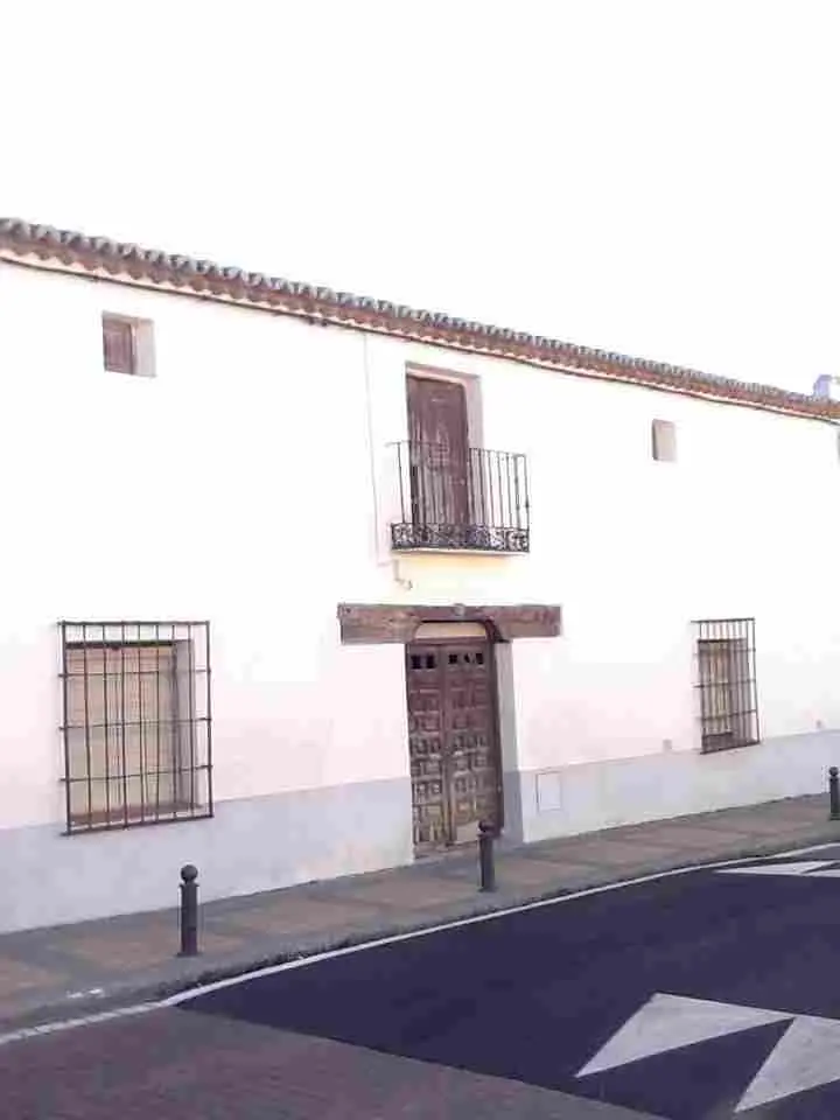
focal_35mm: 44
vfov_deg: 42.9
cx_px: 420
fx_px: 1424
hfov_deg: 32.9
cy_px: 560
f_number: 2.4
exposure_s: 1/230
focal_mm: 2.03
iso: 40
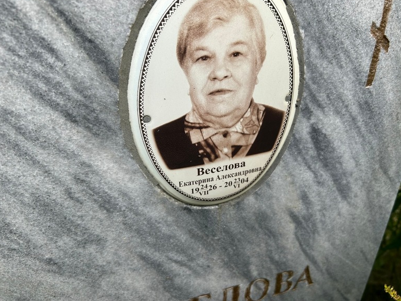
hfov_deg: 65.3
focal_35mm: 27
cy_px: 149
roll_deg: -2.3
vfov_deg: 51.4
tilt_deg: -28.0
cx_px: 205
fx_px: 313
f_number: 1.5
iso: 50
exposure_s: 1/567
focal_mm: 5.7
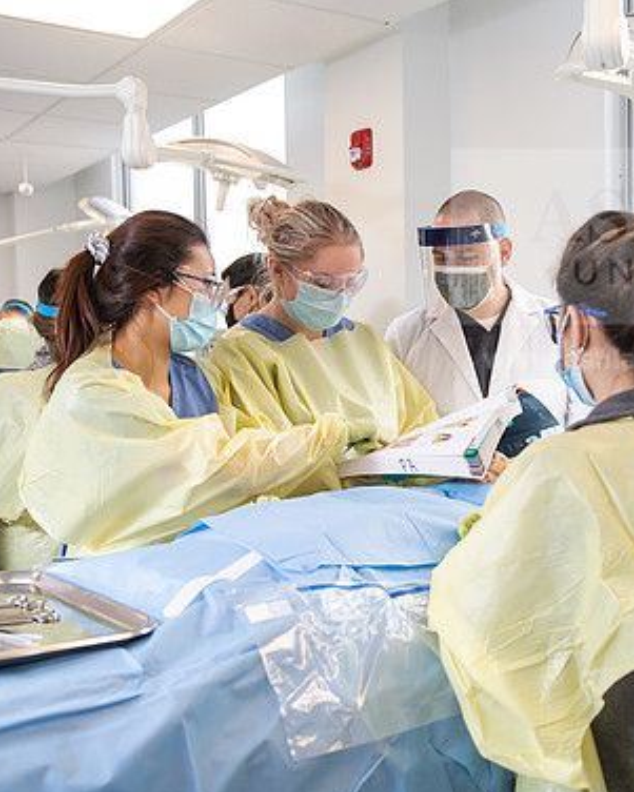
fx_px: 985
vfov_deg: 43.8
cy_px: 403
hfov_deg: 35.5
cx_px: 388
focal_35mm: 42
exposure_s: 1/200
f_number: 3.5
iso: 500
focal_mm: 29
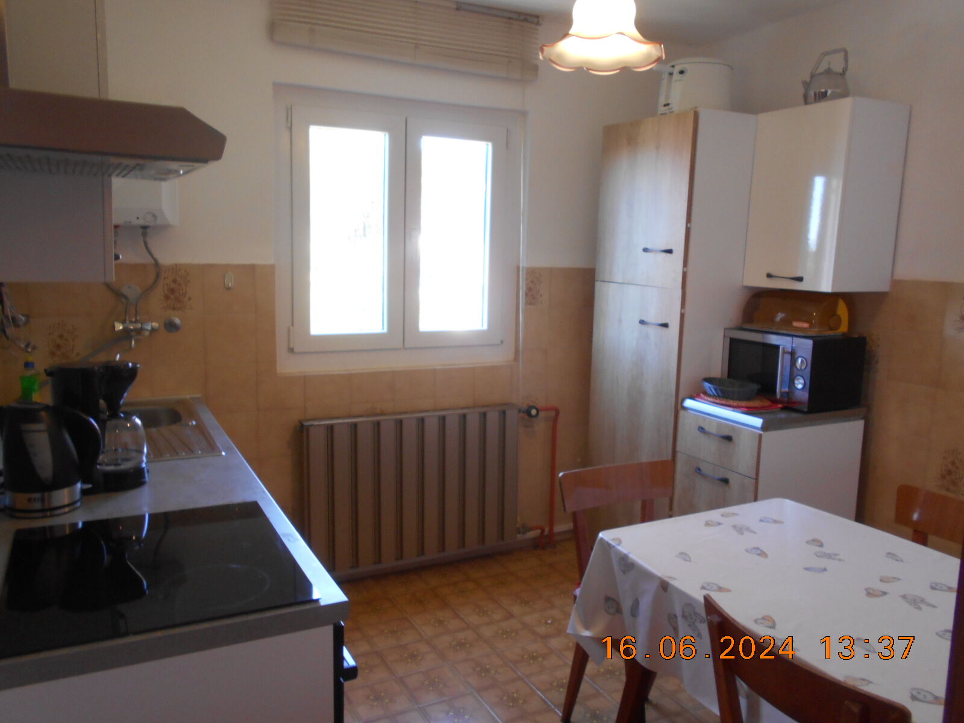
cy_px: 362
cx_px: 482
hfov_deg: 67.3
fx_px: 724
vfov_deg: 53.1
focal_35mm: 26
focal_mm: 4.6
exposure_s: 1/30
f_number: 3.2
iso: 200
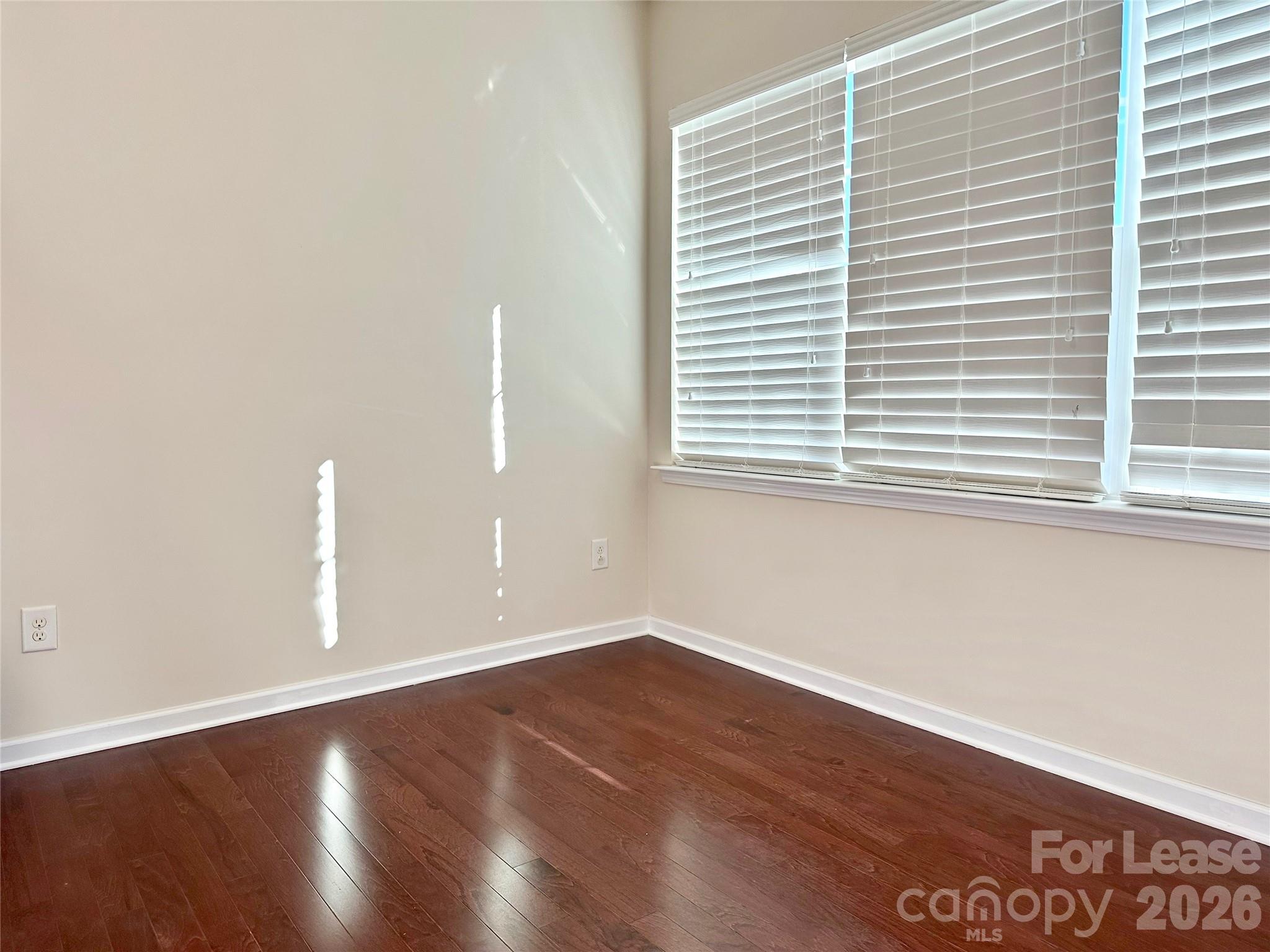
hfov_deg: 71.6
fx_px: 881
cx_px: 635
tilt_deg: -5.5
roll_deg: +0.1
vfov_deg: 56.8
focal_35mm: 24
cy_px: 476
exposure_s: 1/366
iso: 80
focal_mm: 6.86
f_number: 1.78
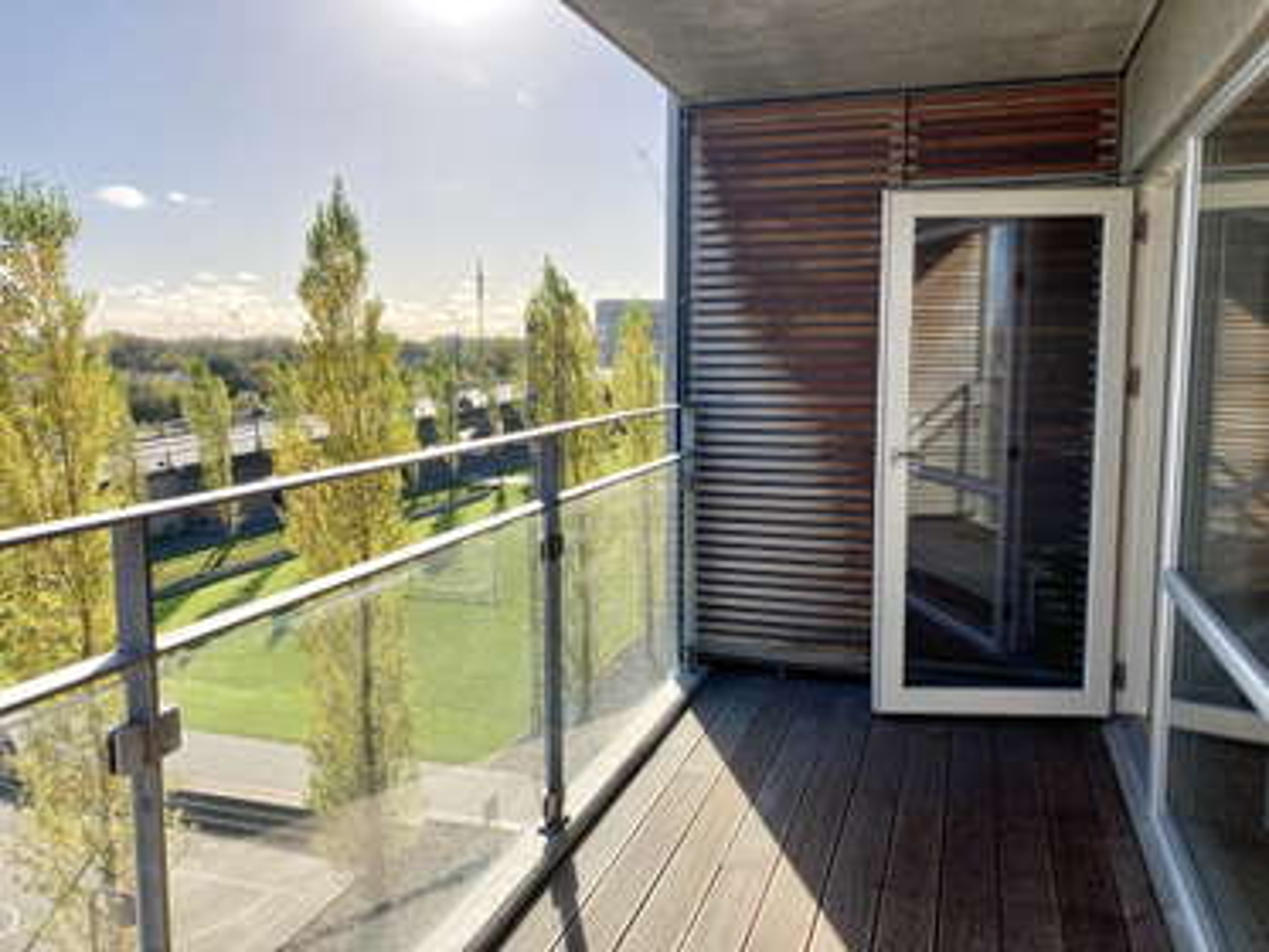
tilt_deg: -7.7
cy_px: 476
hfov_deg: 63.4
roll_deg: -0.9
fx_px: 1027
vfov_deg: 49.8
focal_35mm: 28
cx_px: 634
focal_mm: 3.99
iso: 20
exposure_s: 1/1946
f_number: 1.8
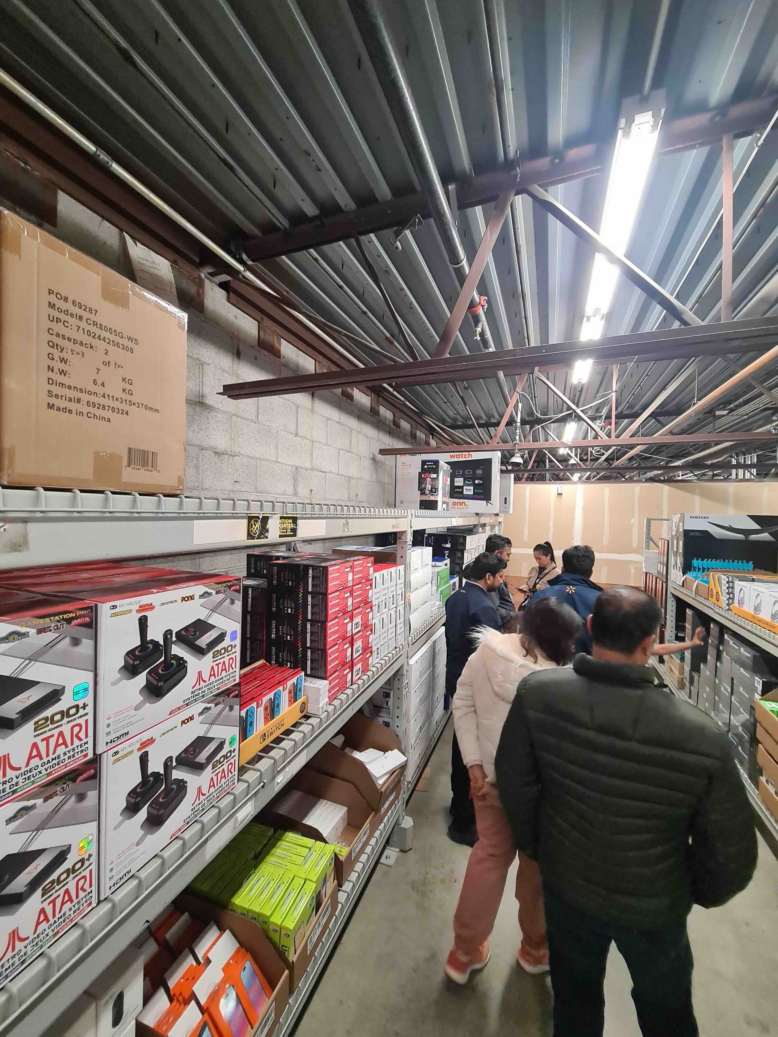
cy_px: 518
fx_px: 390
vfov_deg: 106.2
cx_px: 389
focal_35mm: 13
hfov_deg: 89.9
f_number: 2.2
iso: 320
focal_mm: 2.2
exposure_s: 1/60
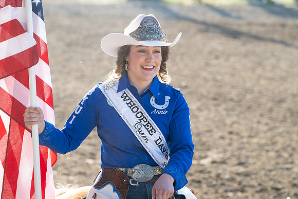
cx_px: 149
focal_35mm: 180
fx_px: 1490
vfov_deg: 7.6
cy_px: 100
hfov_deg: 11.4
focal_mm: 180
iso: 160
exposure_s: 1/400
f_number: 6.3
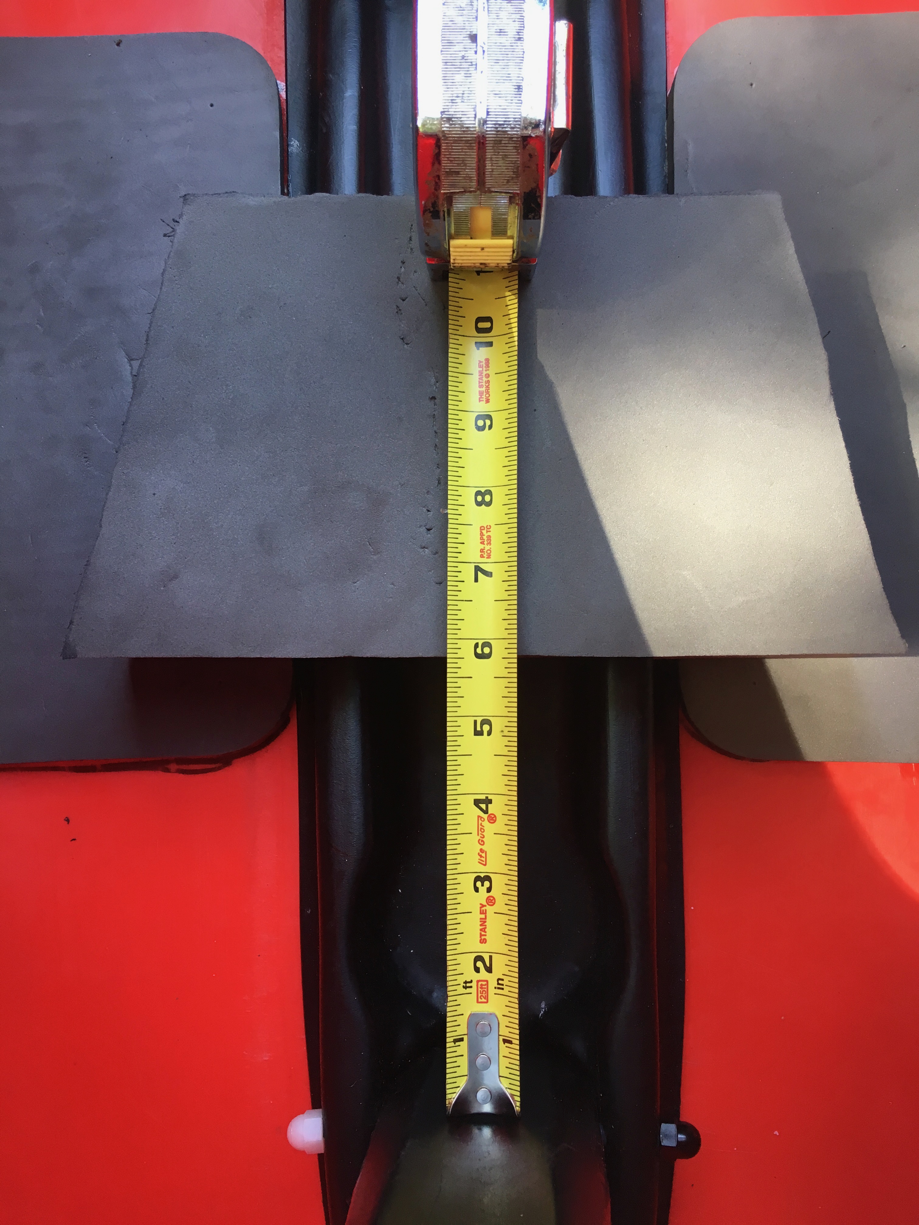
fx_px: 1027
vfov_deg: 61.7
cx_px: 460
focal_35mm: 29
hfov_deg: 48.2
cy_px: 612
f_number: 2.2
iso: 25
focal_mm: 4.15
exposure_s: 1/30
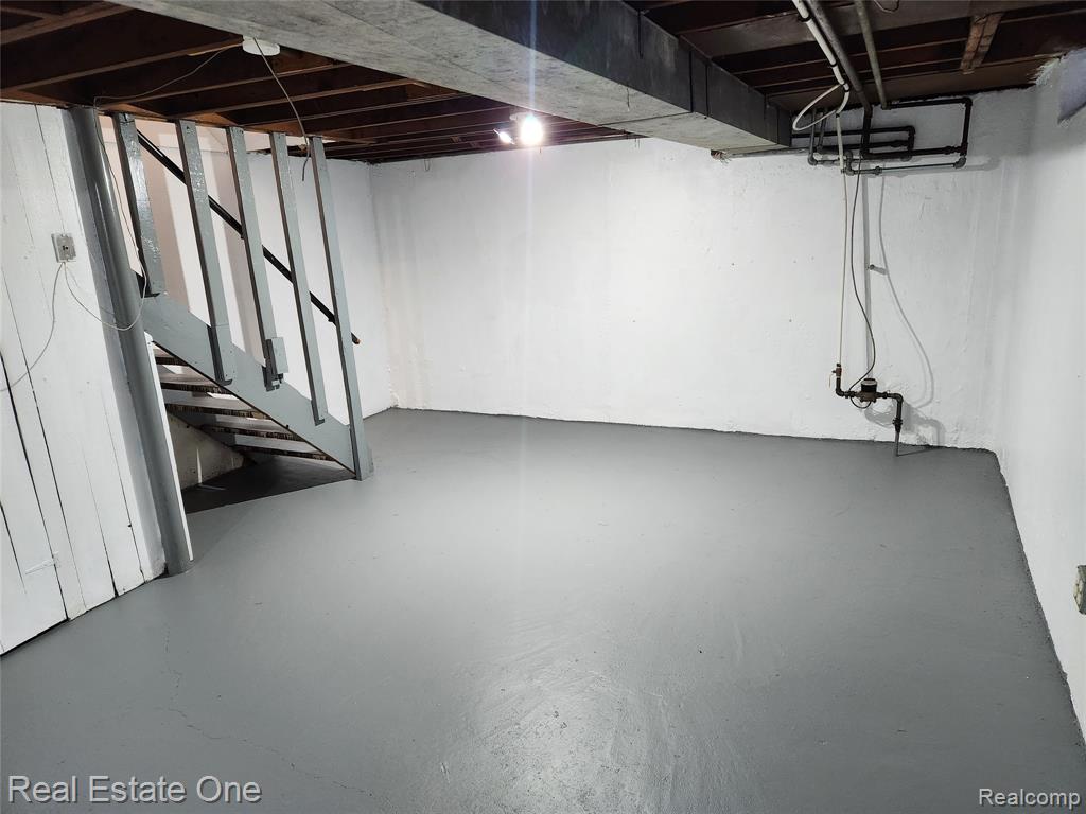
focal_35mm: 23
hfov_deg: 73.9
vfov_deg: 58.9
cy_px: 407
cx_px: 543
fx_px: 722
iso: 400
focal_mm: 5.4
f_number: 1.8
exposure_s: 1/120
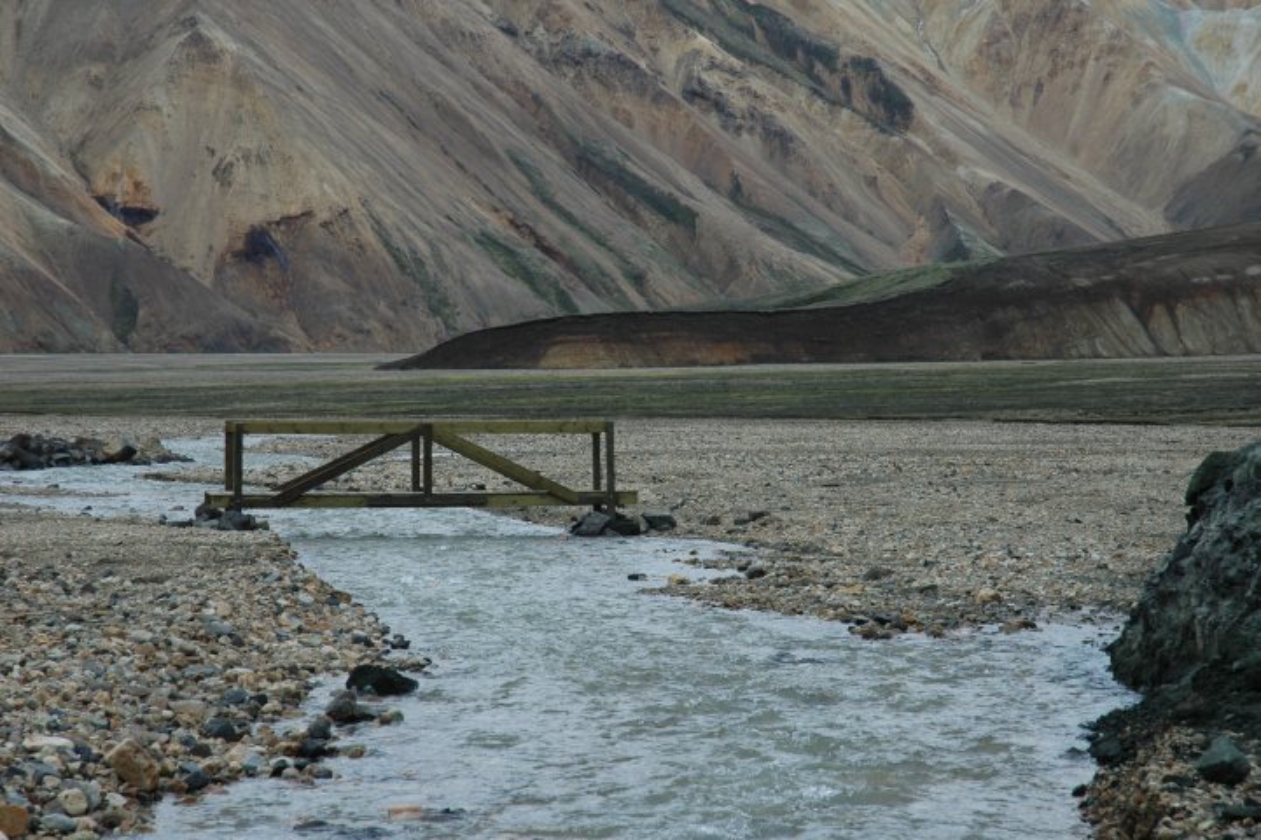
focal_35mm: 105
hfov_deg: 19.5
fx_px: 3676
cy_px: 420
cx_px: 630
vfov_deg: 13.0
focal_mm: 70
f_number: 9
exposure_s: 1/160
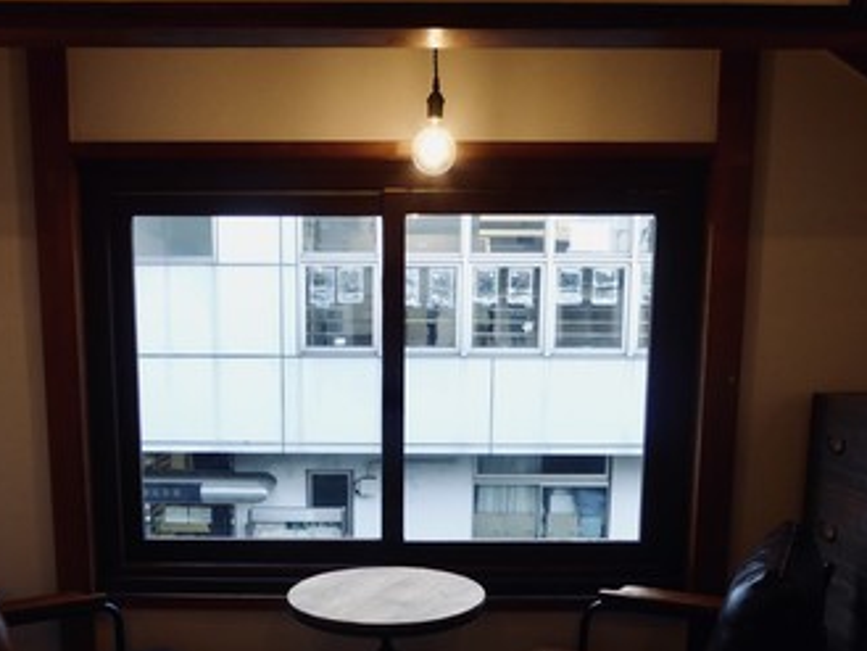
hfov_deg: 48.8
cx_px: 369
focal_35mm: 38
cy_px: 492
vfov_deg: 36.8
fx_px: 952
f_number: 3.3
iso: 200
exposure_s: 1/60
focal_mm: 4.3
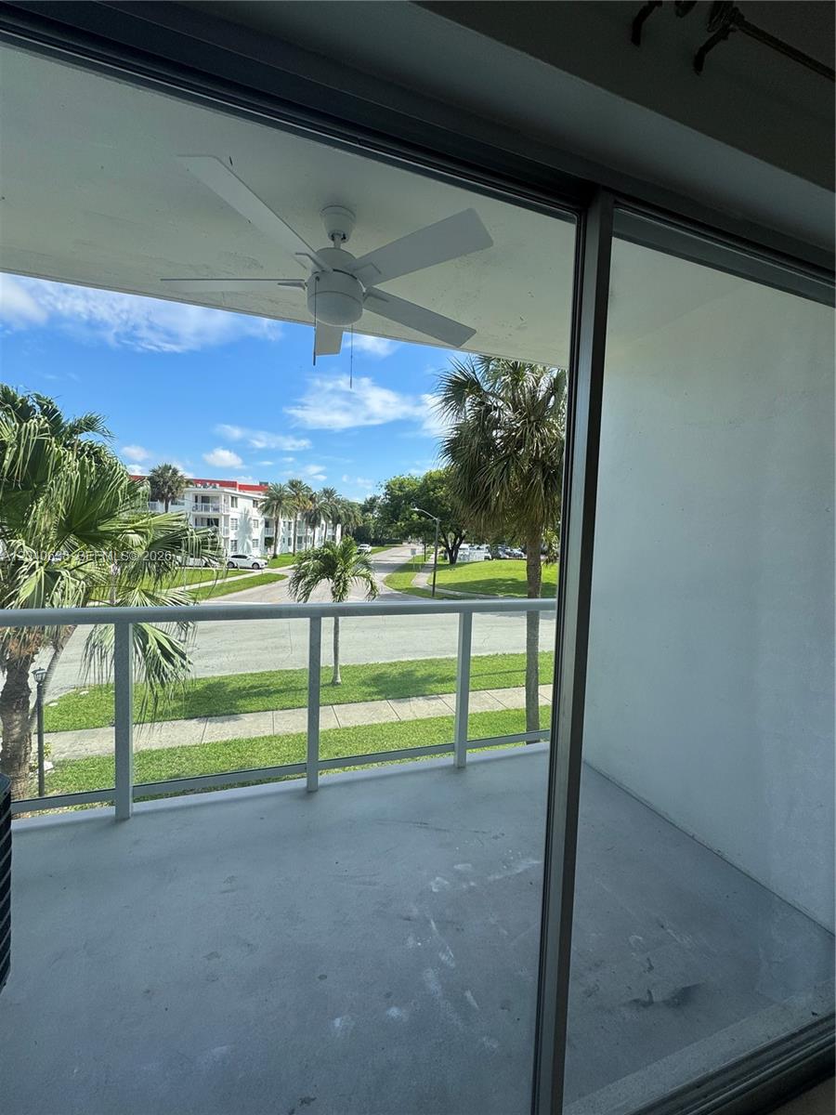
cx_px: 418
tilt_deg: -3.5
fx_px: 451
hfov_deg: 85.7
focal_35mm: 14
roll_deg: -1.0
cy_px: 558
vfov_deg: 102.1
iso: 50
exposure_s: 1/1506
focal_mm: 2.22
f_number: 2.2
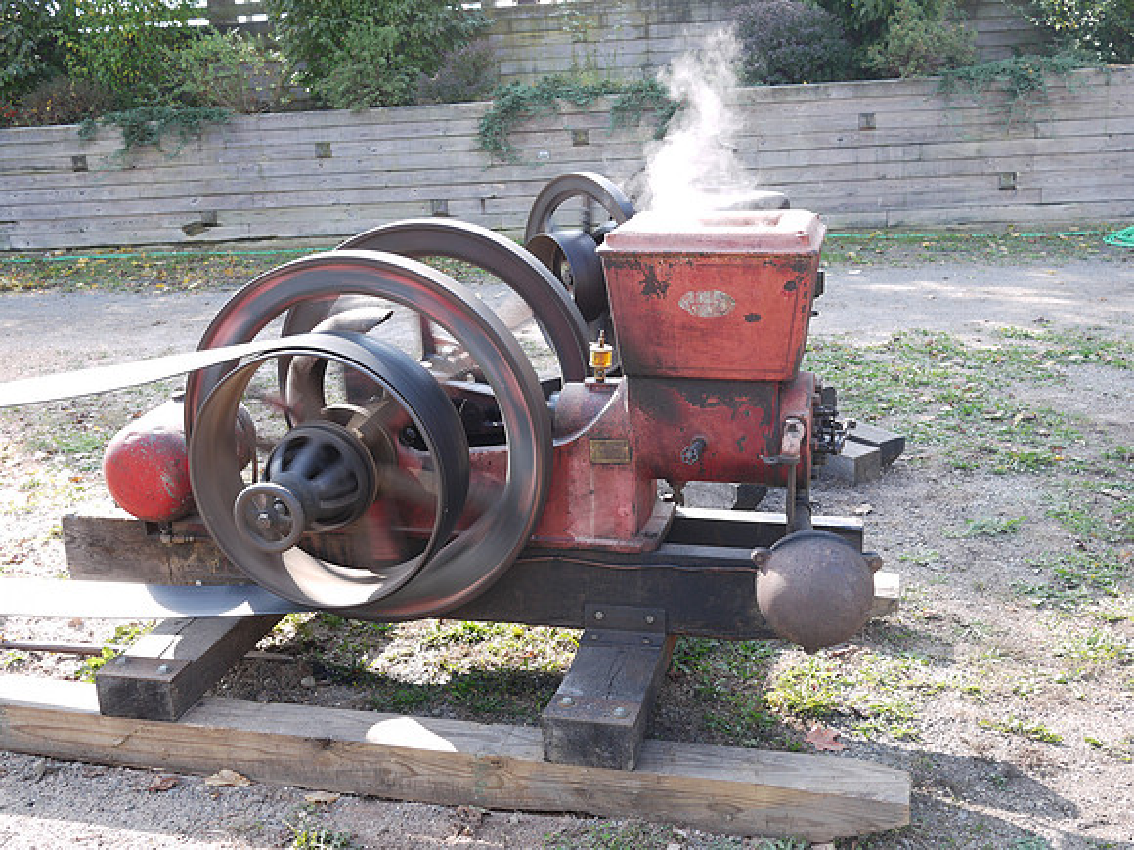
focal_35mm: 40
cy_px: 425
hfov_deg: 46.8
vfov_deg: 36.0
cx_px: 567
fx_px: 1310
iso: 100
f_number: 4.5
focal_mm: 20
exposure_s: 1/125
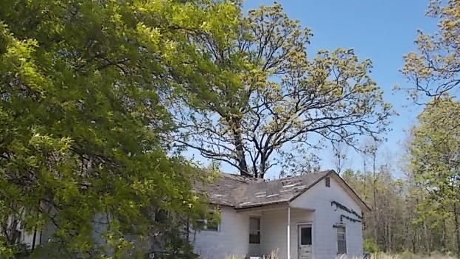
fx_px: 463
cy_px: 171
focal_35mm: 38
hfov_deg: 52.8
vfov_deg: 31.0
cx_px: 225
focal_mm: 6
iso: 80
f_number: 9.2
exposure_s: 1/100
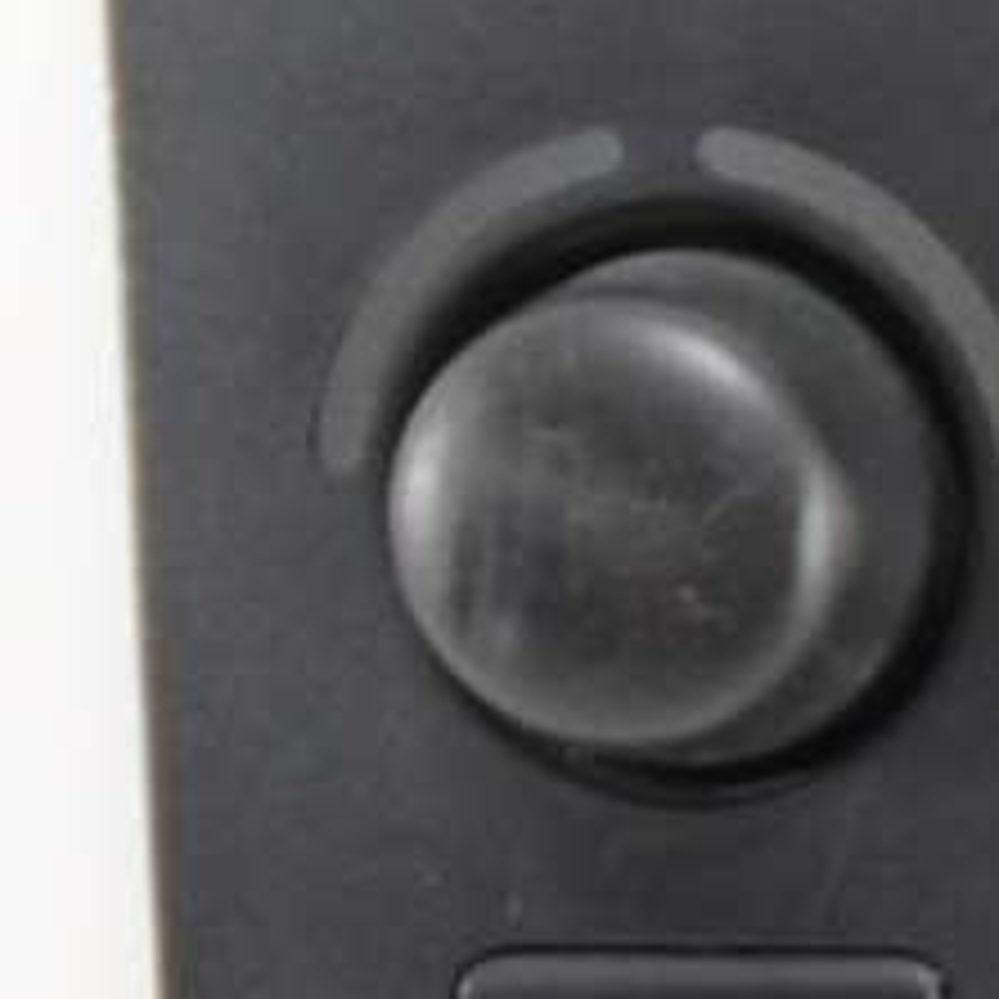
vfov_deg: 15.4
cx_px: 2084
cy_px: 684
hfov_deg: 13.1
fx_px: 3690
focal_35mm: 113
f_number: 3.2
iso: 100
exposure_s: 1/40
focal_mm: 4.6
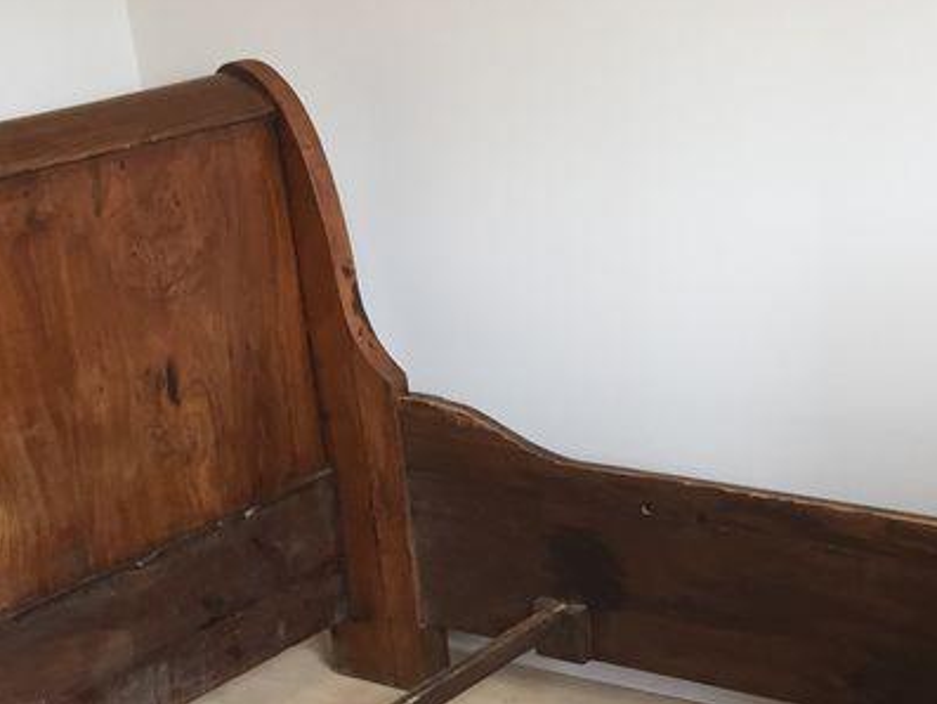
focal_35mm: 73
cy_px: 725
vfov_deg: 19.5
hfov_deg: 26.4
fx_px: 1977
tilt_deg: -25.6
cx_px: 687
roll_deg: +4.6
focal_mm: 4.15
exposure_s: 1/33
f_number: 2.2
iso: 50
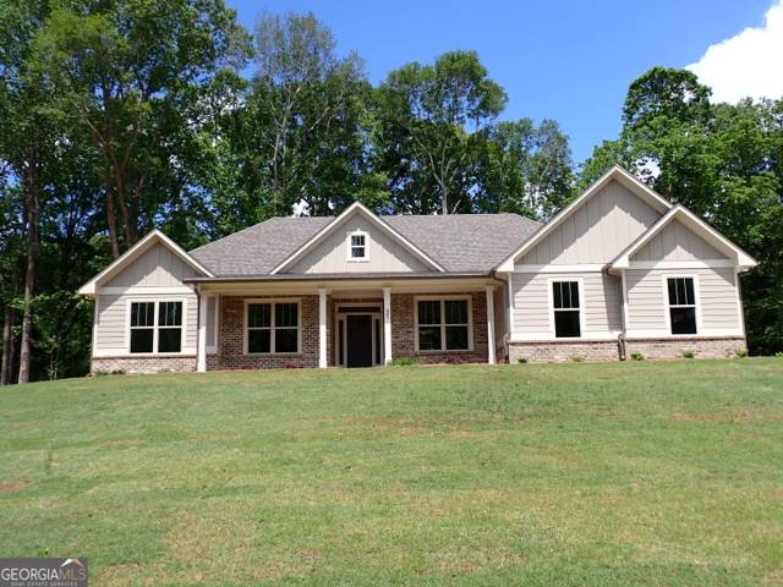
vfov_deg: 44.2
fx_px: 724
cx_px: 392
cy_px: 294
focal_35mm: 32
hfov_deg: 56.8
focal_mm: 5.79
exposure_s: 1/1000
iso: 100
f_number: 3.2
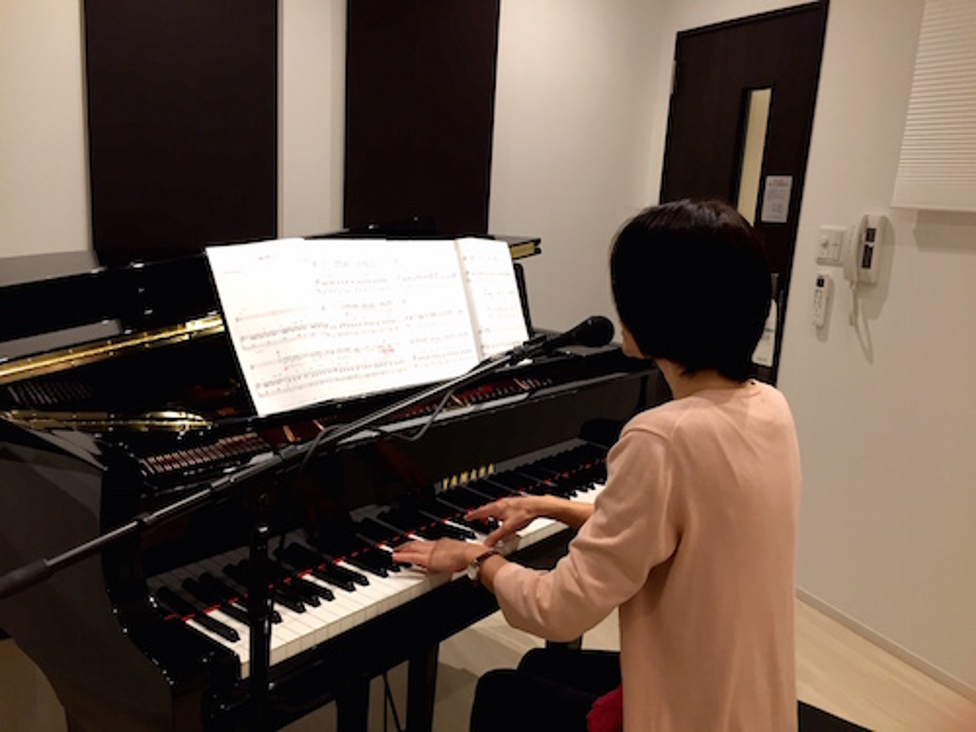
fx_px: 818
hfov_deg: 61.7
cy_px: 366
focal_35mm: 29
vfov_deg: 48.2
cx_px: 488
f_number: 2.2
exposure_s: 1/30
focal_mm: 4.15
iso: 64
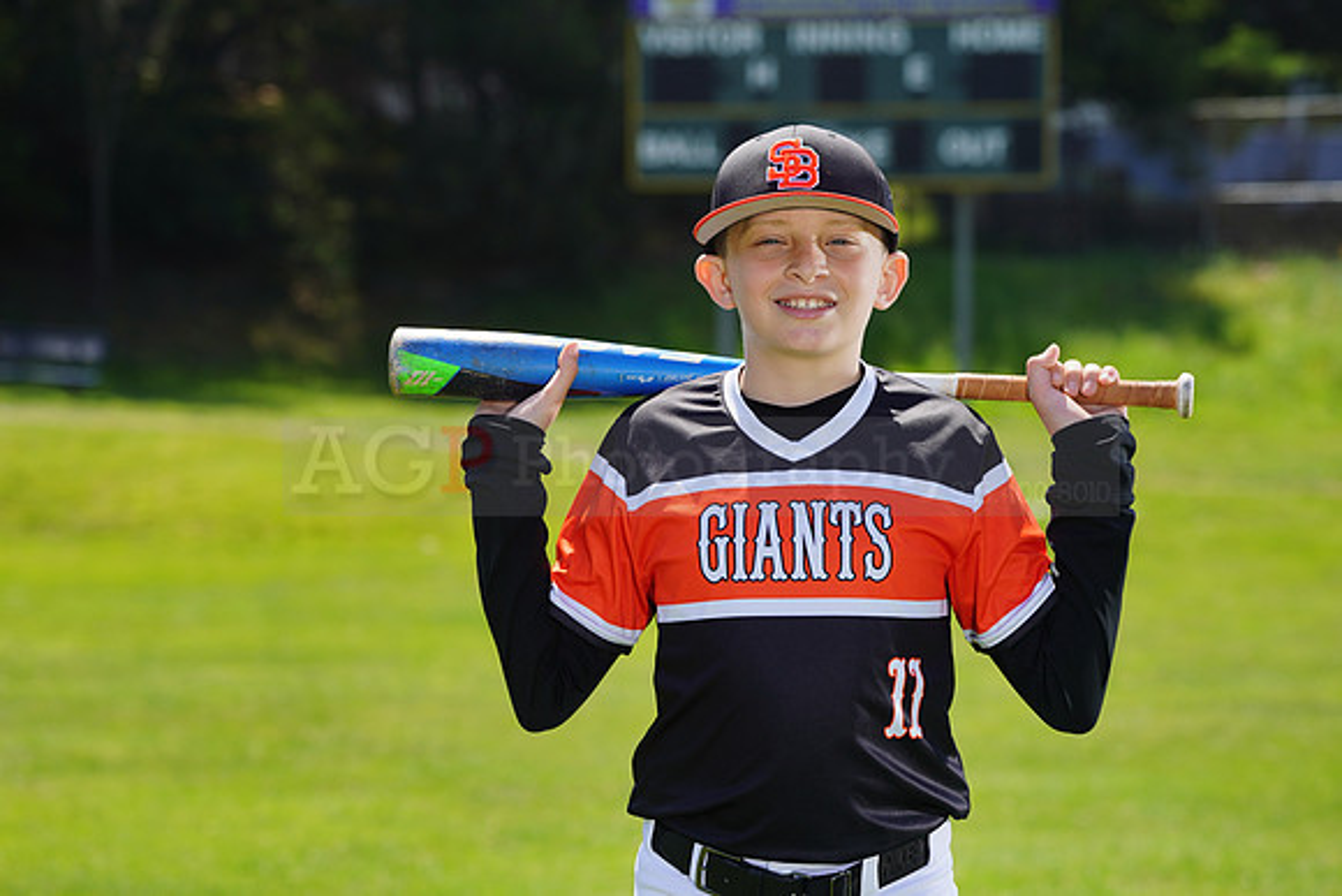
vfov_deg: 7.9
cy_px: 448
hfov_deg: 11.7
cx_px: 671
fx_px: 6525
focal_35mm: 175
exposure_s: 1/250
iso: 100
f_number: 8
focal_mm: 175
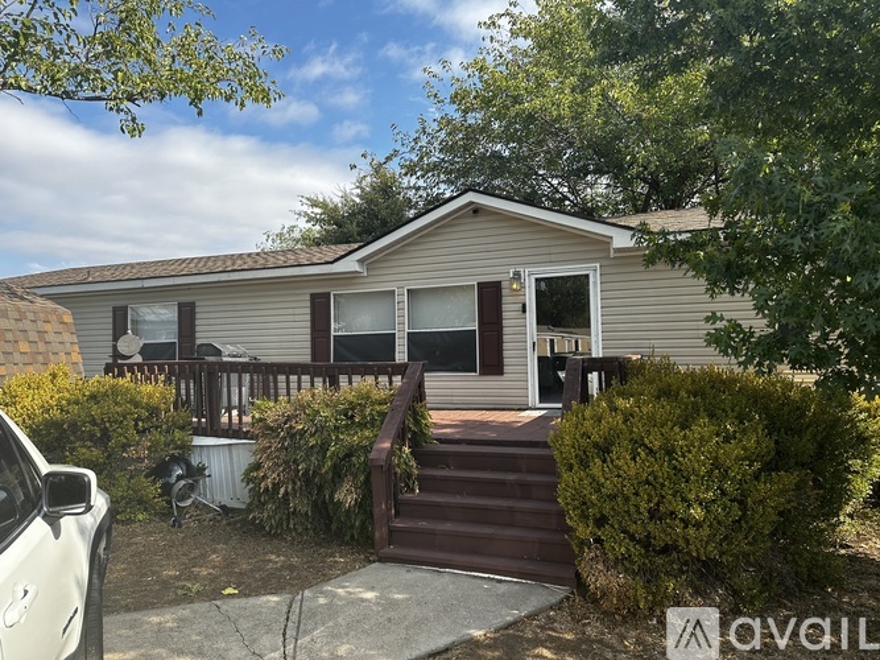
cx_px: 440
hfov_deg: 71.6
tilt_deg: +2.7
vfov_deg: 56.8
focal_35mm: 24
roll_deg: +1.1
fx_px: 610
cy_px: 330
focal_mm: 6.86
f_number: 1.78
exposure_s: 1/2070
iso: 80
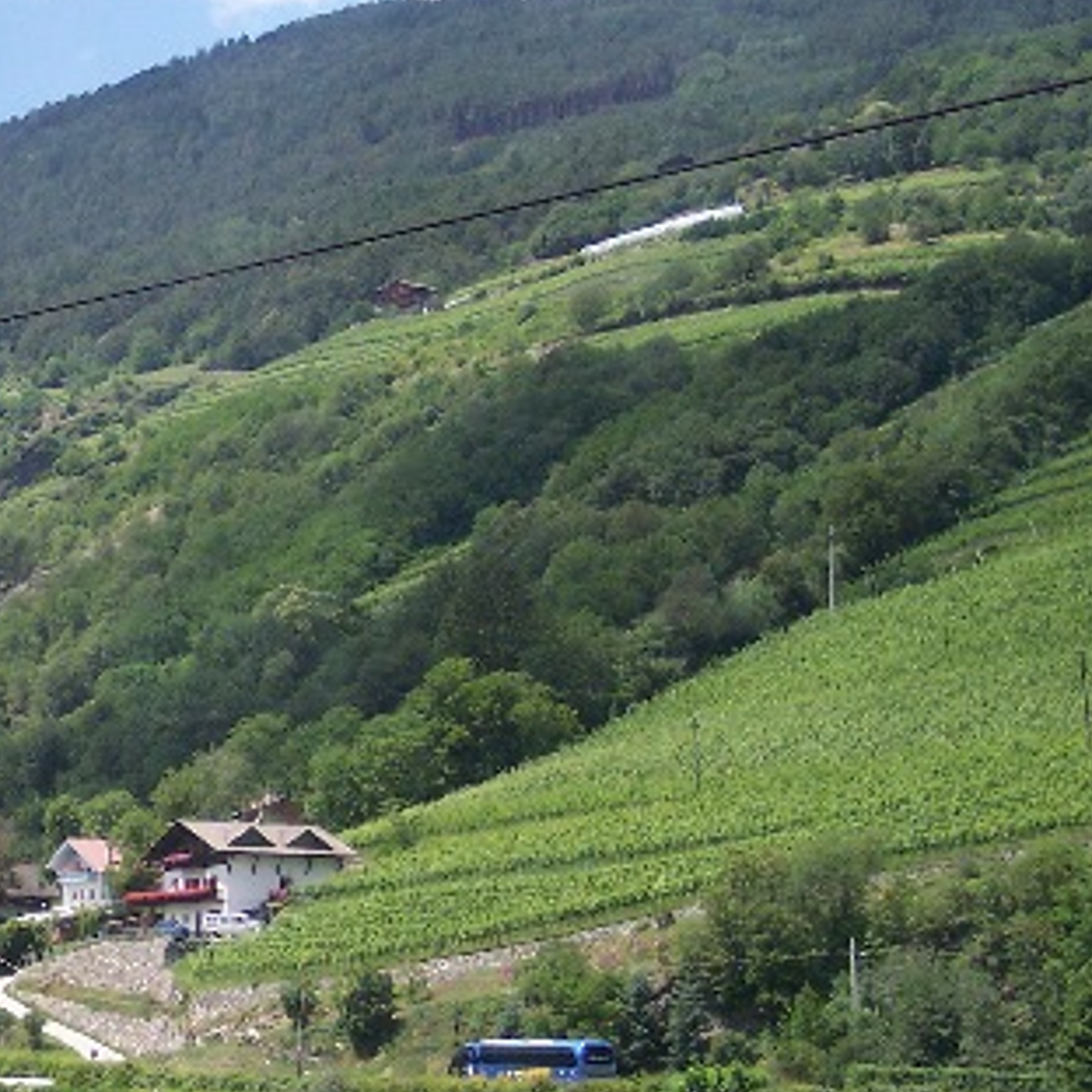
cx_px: -161
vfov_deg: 20.2
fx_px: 3069
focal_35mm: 86
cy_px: 494
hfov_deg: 19.2
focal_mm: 8
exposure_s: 1/500
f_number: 2.8
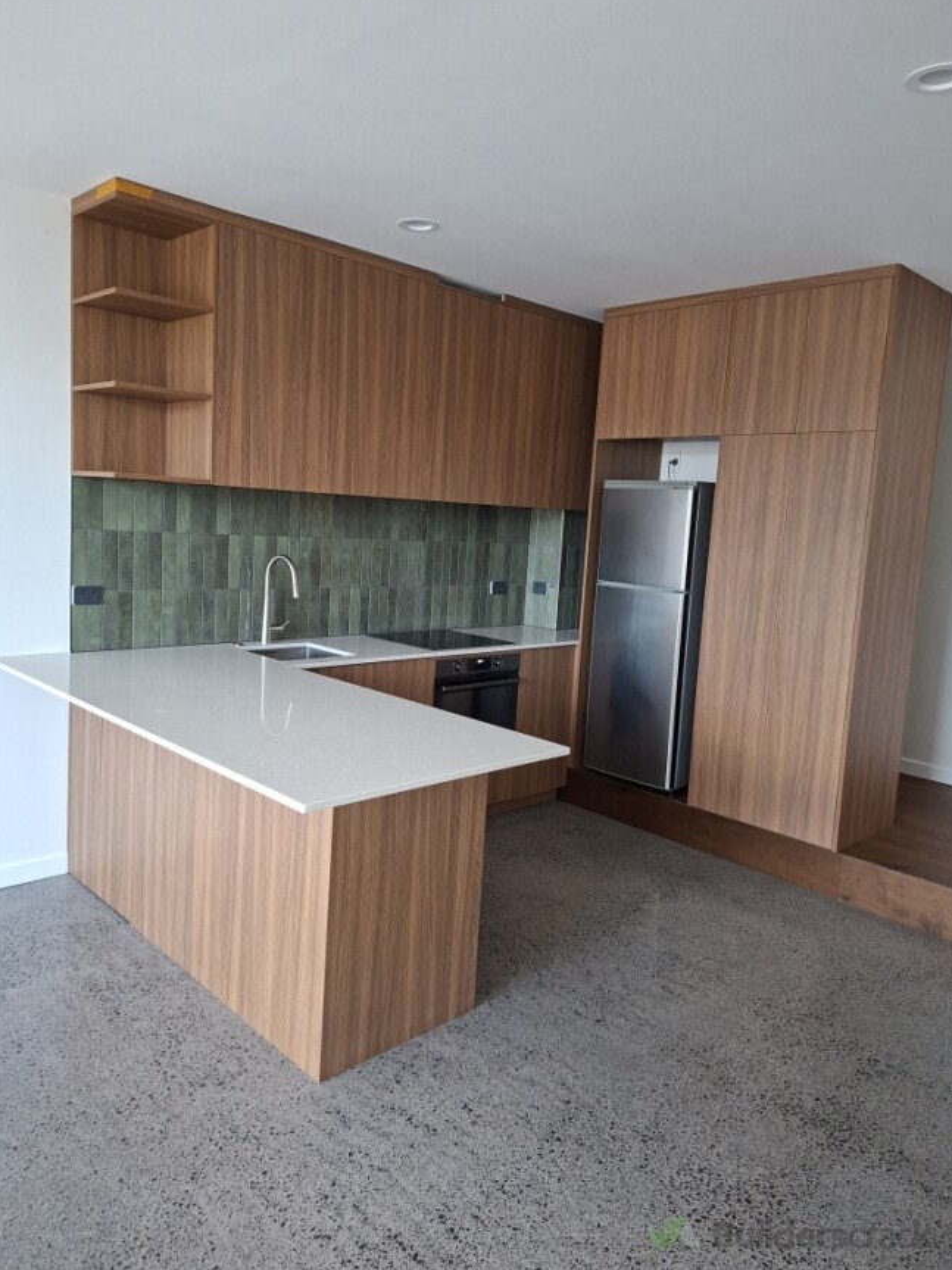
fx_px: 880
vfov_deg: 71.6
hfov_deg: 56.8
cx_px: 469
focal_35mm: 24
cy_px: 618
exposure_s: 1/100
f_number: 1.8
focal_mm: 5.54
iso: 200
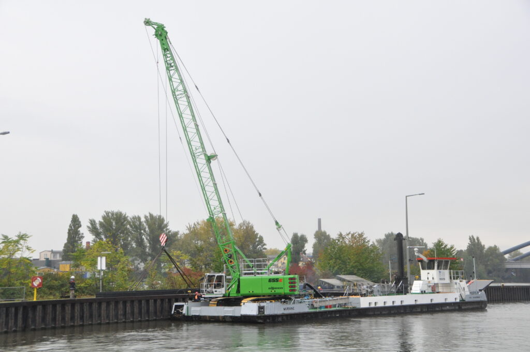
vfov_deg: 28.0
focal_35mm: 48
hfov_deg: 41.2
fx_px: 706
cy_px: 176
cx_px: 265
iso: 1250
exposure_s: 1/250
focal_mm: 32
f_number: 8
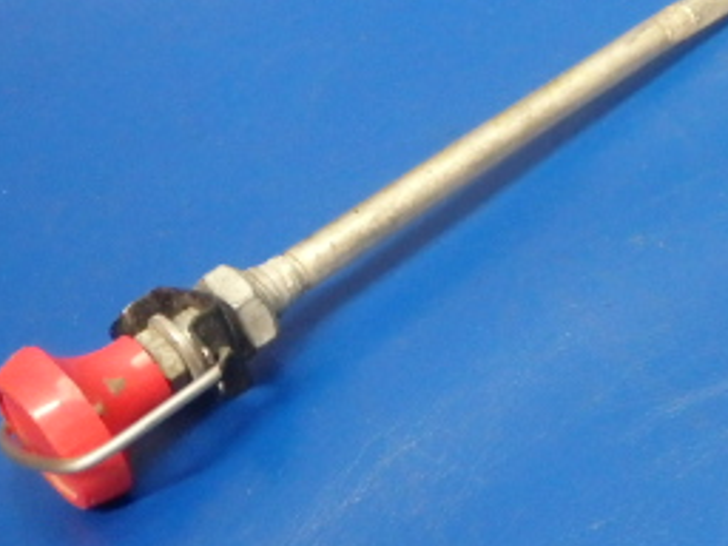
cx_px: 853
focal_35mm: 70
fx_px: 1472
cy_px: 26
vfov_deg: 20.5
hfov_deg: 25.2
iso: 800
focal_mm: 5
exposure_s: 1/20
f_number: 3.9
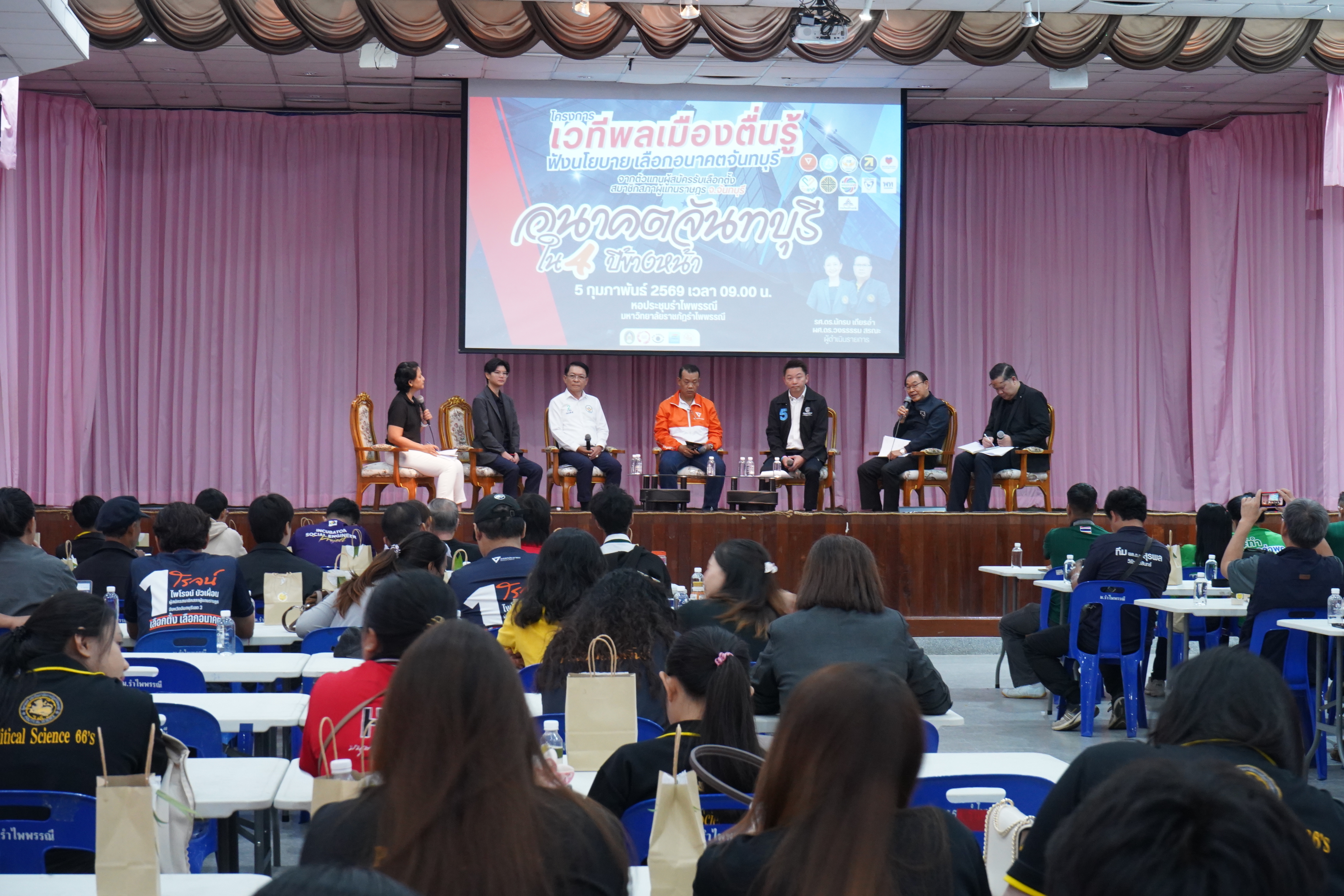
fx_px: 2613
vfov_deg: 19.5
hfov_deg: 28.8
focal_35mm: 70
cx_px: 672
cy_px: 448
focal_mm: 70
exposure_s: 1/10
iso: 4000
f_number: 14
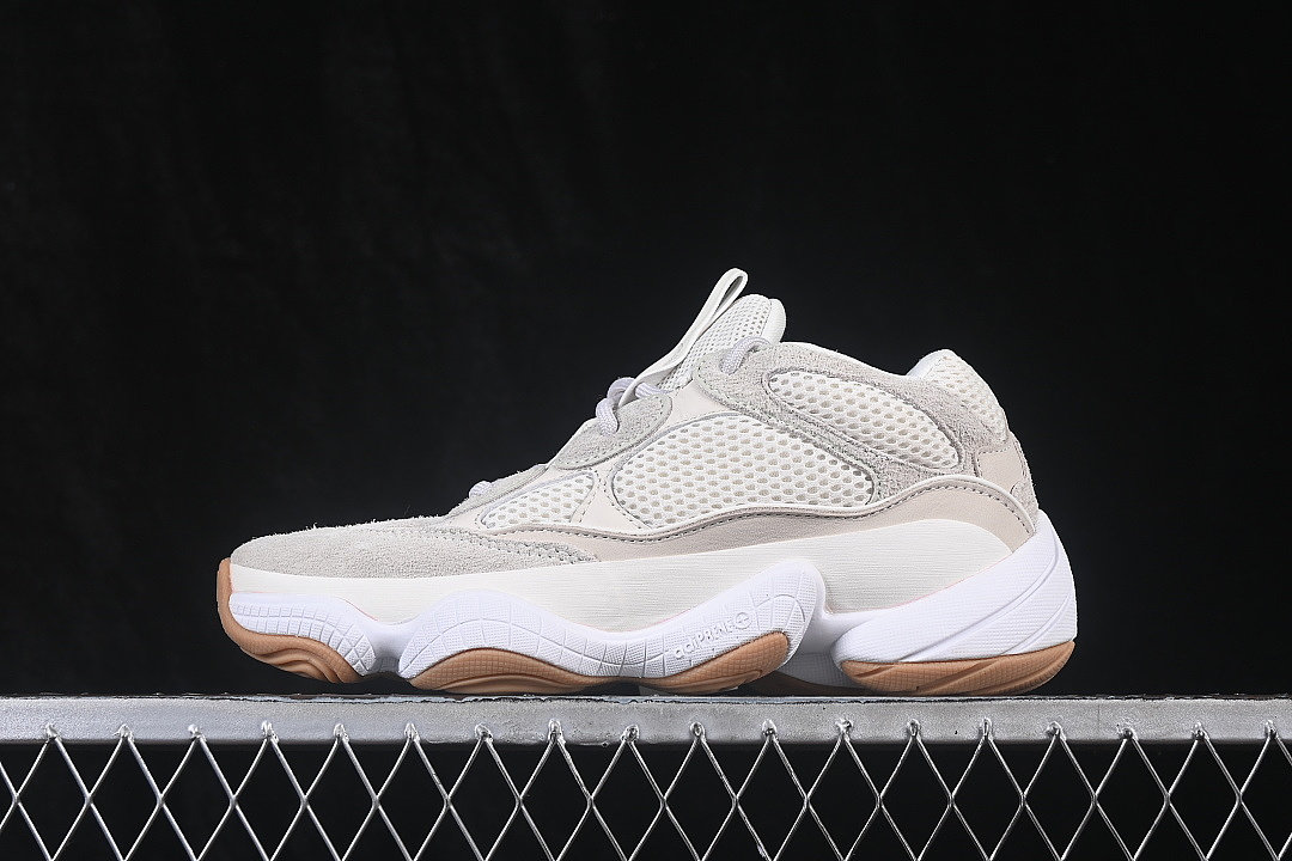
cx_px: 646
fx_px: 2691
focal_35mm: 75
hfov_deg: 27.0
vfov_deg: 18.2
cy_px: 430
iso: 160
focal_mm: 50
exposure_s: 1/80
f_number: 8
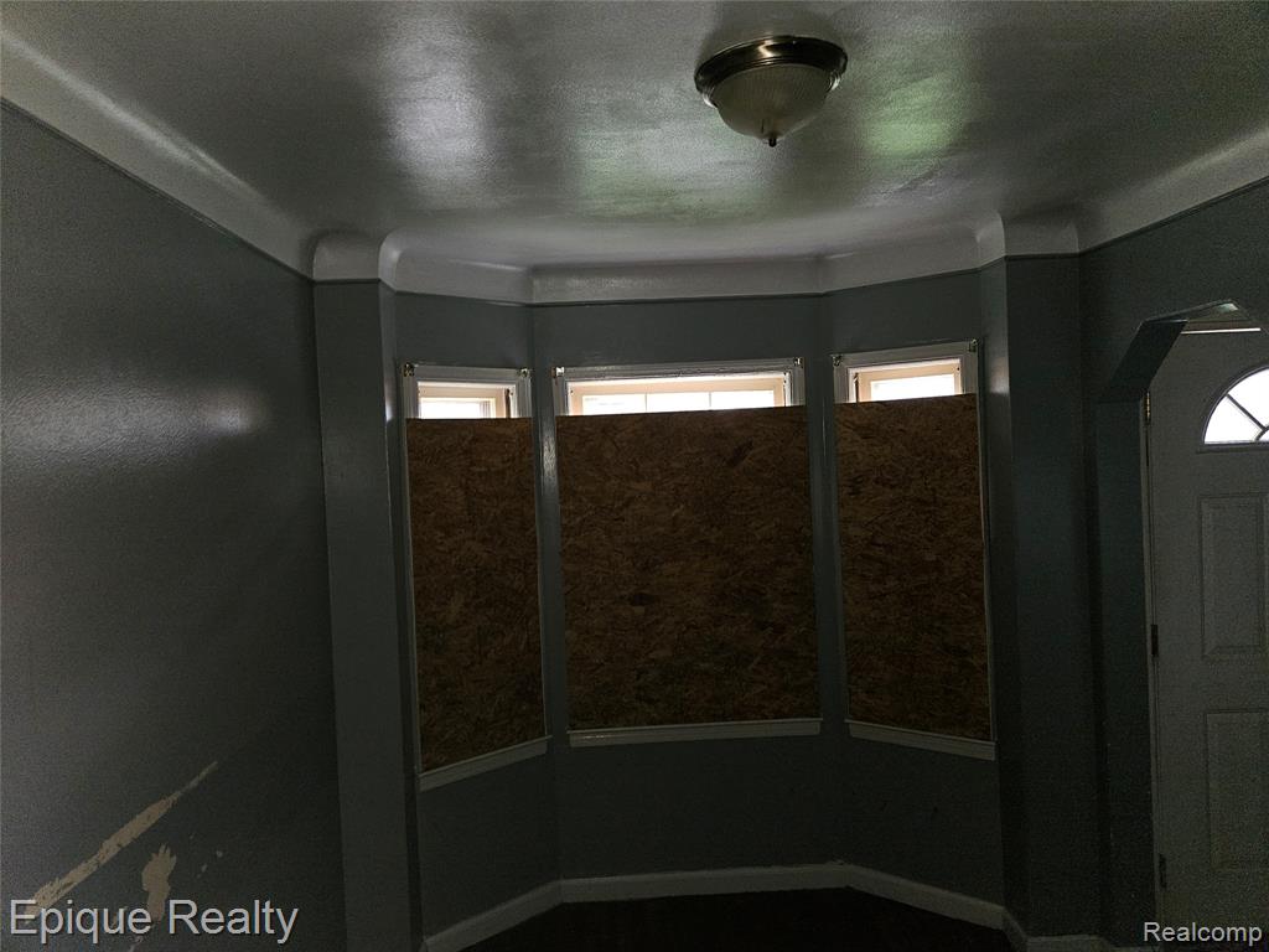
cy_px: 476
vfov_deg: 58.9
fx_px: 843
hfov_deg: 73.9
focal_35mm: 23
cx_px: 634
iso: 80
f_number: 1.8
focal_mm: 5.4
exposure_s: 1/39.3
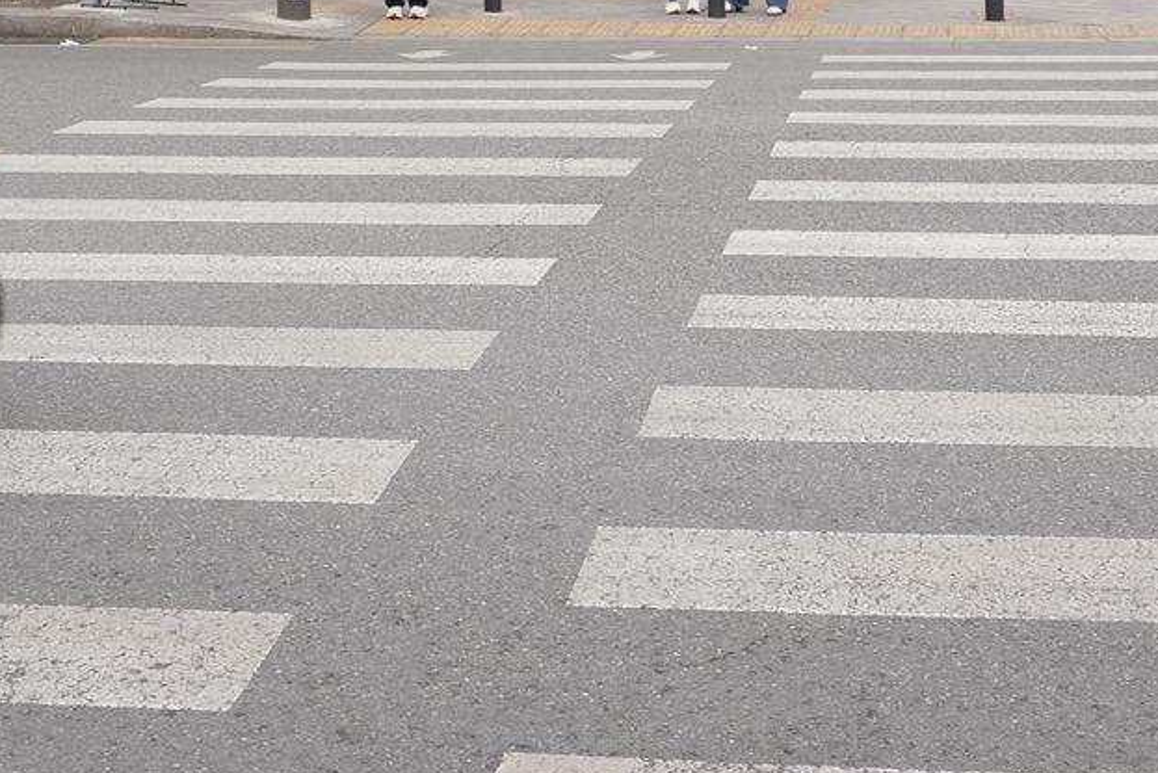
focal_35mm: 77
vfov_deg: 16.0
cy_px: -433
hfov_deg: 26.3
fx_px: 2478
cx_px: 621
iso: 100
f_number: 9
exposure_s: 1/100
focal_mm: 24
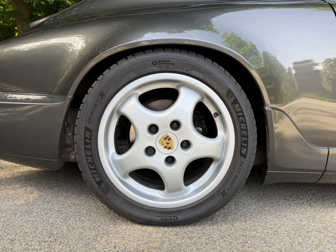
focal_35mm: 24
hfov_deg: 71.6
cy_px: 126
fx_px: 233
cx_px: 168
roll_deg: -0.8
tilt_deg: -8.9
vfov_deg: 56.8
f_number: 1.78
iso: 64
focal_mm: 6.76
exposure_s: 1/248
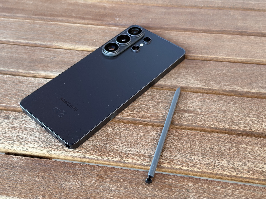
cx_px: 133
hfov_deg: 39.7
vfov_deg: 30.3
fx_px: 369
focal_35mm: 48
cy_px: 100
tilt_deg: -46.4
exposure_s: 1/151
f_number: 1.78
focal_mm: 6.76
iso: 50
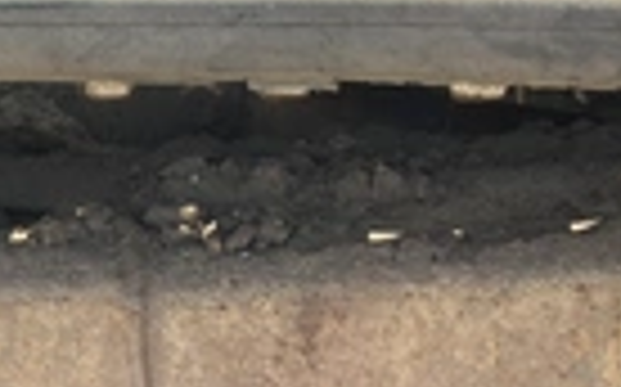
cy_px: 396
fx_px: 1505
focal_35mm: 89
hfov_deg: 22.0
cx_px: -76
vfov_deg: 14.4
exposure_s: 1/122
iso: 16
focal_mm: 3
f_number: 1.8
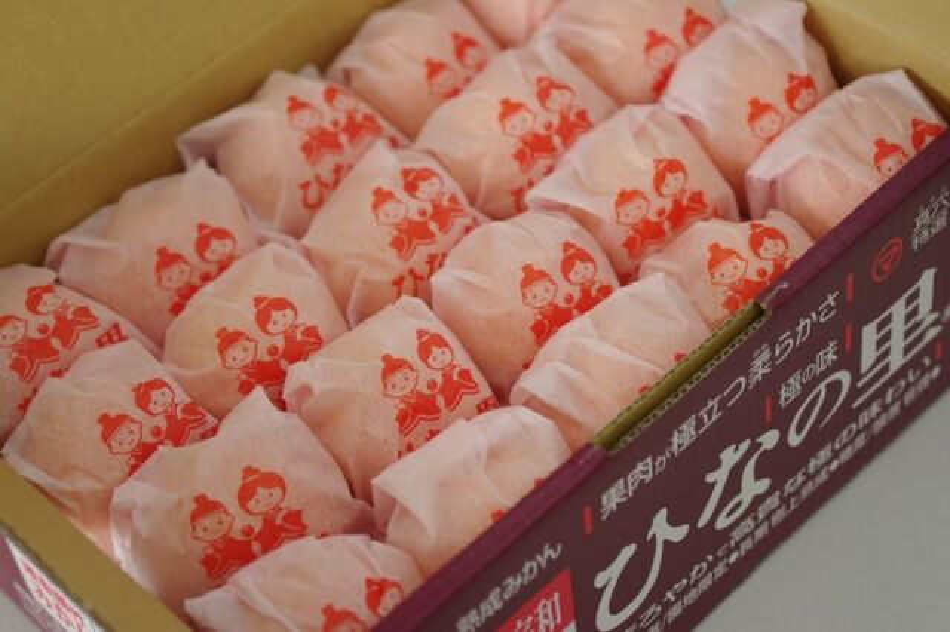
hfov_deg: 27.0
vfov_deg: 18.2
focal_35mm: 75
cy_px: 316
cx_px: 475
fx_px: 1978
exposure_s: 1/100
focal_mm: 50
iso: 200
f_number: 3.2
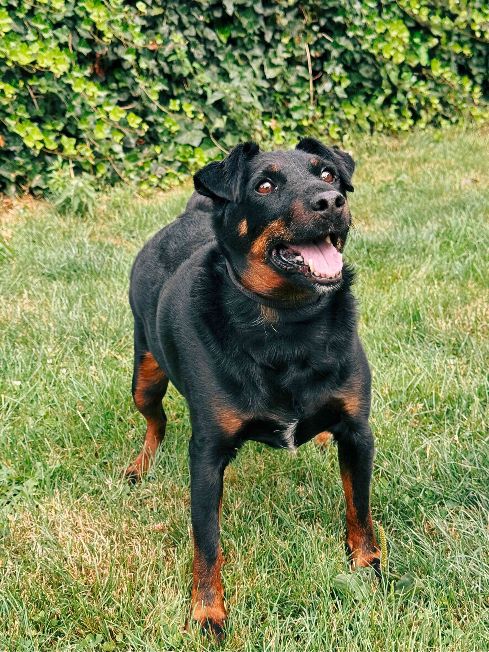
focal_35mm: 48
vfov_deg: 39.7
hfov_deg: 30.3
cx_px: 244
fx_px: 904
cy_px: 326
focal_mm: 6.76
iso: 64
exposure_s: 1/553
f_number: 1.78
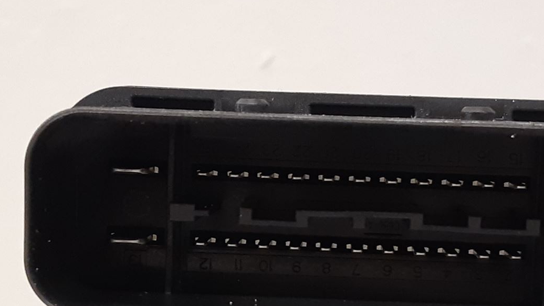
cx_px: 293
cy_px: 296
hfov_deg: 37.2
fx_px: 808
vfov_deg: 20.8
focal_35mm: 56
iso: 200
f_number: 1.7
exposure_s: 1/33
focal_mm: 3.93
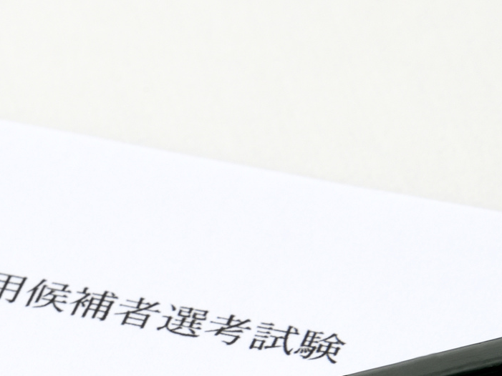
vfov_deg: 3.4
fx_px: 6367
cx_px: -99
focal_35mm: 439
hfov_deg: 4.5
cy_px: 396
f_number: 14
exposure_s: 1/125
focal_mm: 160
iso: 640
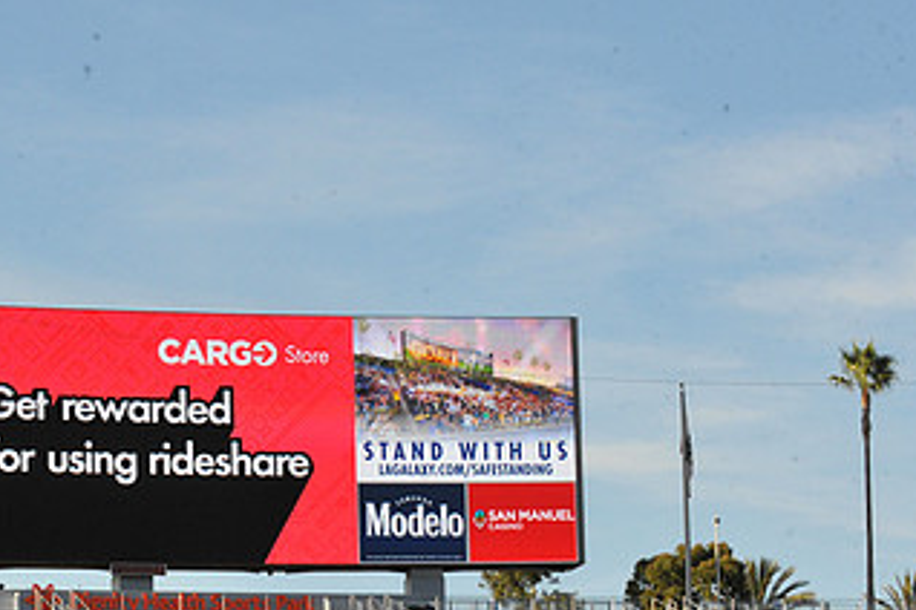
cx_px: 158
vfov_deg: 9.4
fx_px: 3715
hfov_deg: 14.0
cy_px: 437
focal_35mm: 146
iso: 1600
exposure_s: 1/800
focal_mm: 80
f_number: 14
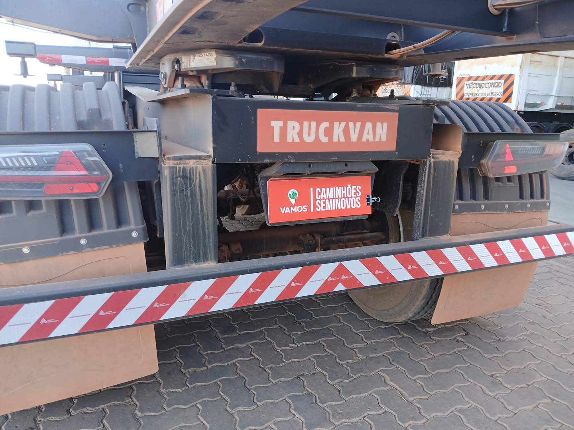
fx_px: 431
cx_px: 287
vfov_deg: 53.1
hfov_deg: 67.3
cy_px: 215
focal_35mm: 26
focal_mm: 3.98
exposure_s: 1/50
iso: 51
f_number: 1.8
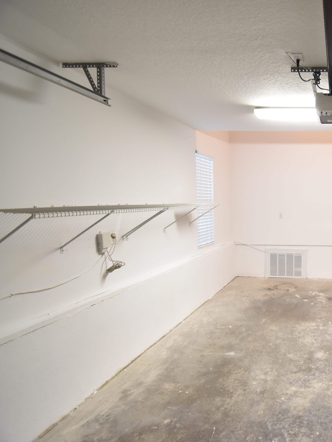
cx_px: 324
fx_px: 281
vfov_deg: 76.4
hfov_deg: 50.6
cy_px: 224
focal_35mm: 22
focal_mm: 10
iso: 800
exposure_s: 1/20
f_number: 3.5
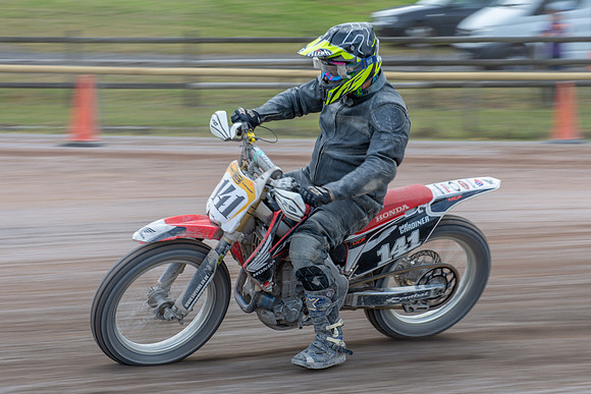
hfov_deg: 15.8
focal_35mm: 129
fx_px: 2123
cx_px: 300
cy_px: 216
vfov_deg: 10.6
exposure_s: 1/200
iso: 160
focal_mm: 70
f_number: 5.6
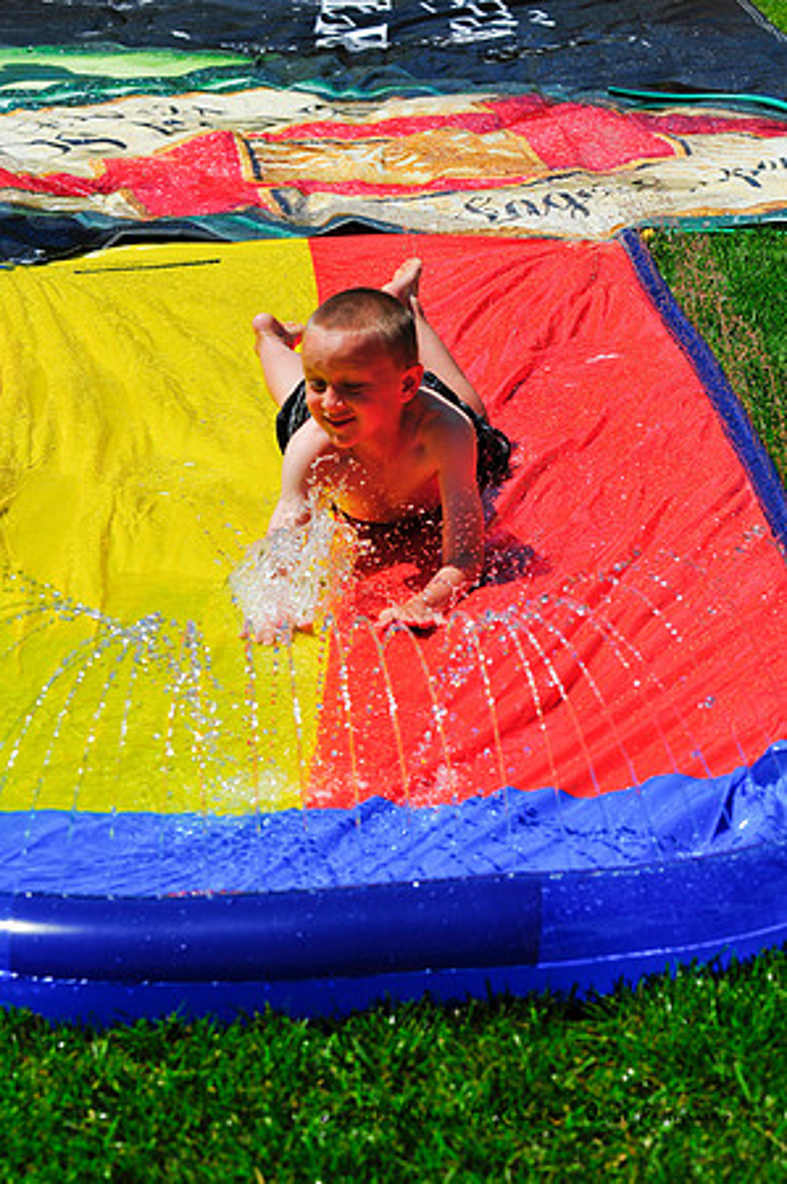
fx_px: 3451
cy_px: 592
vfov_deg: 19.5
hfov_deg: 13.0
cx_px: 394
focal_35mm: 105
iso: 200
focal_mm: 70
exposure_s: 1/1600
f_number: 6.3
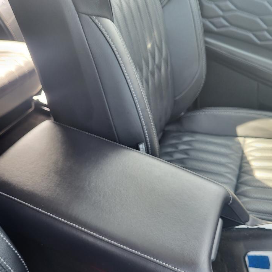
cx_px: 136
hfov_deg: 52.5
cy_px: 170
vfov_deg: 52.0
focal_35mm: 31
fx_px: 276
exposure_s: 1/100
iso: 125
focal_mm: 5.4
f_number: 1.8
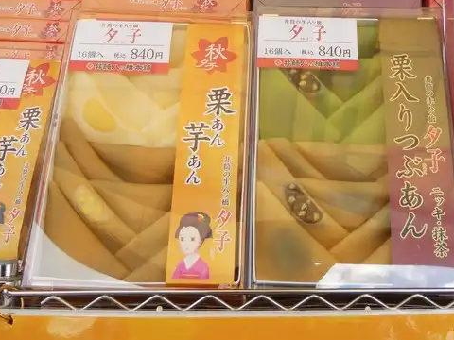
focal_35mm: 45
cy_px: 139
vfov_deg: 32.1
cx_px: 273
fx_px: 590
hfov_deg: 41.9
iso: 80
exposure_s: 1/160
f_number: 3.2
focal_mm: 4.9
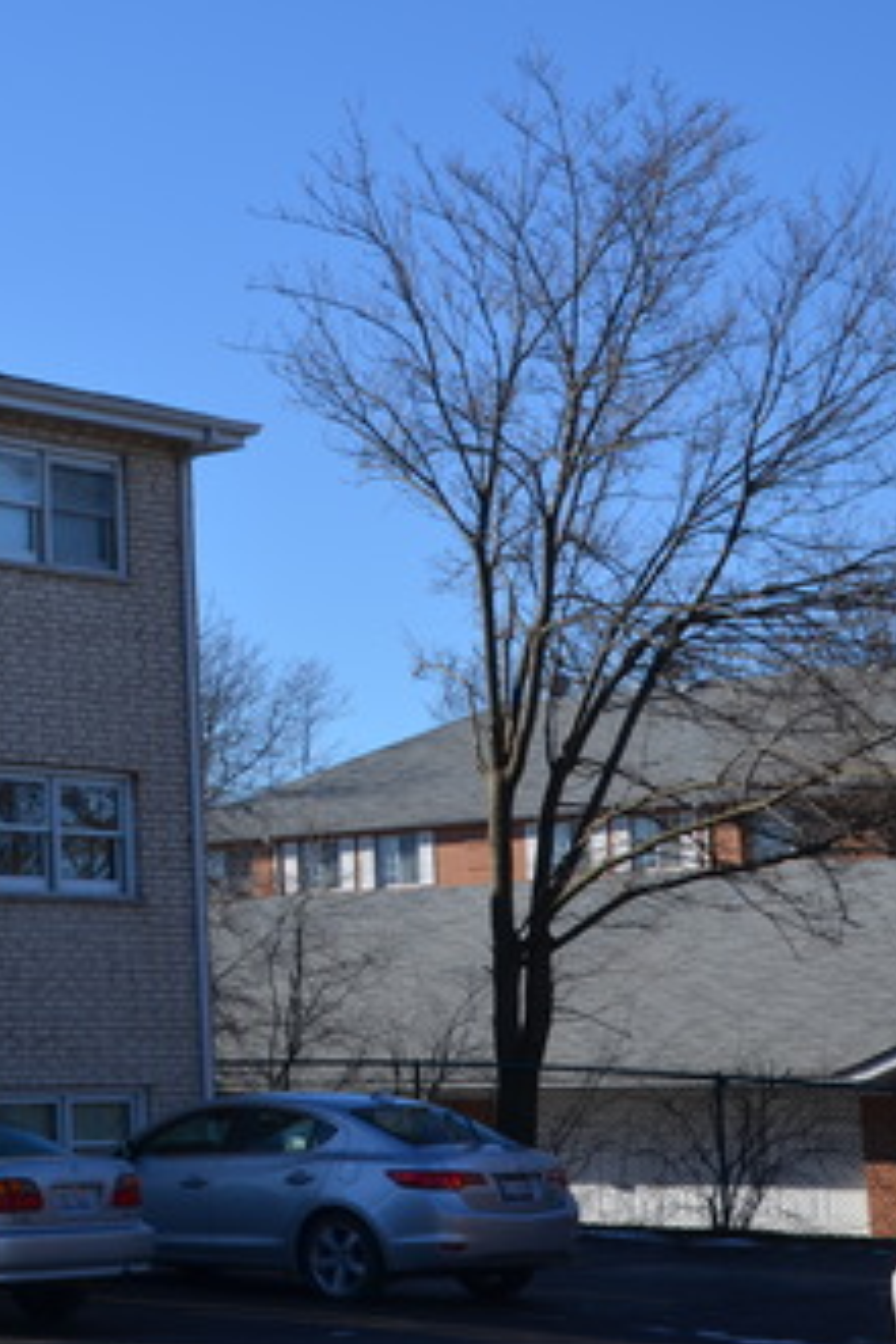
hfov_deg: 13.9
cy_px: 668
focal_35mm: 93
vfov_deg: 21.9
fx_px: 3472
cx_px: -379
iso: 100
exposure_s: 1/250
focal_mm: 32
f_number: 8
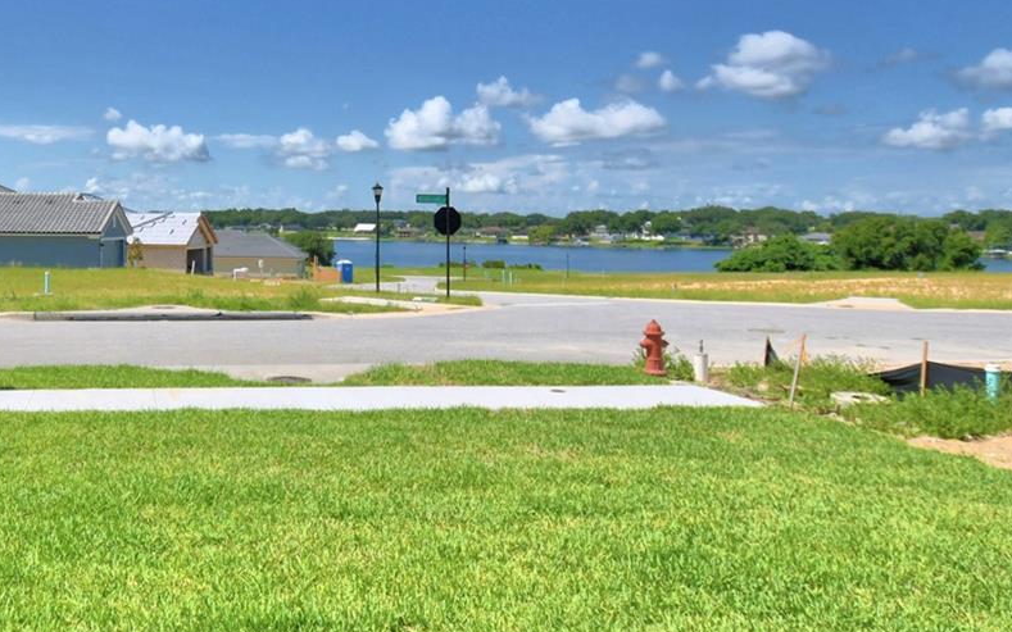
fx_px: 855
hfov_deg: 57.2
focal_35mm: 31
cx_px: 219
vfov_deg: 40.0
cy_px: 203
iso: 100
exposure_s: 1/2000
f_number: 4.5
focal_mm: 10
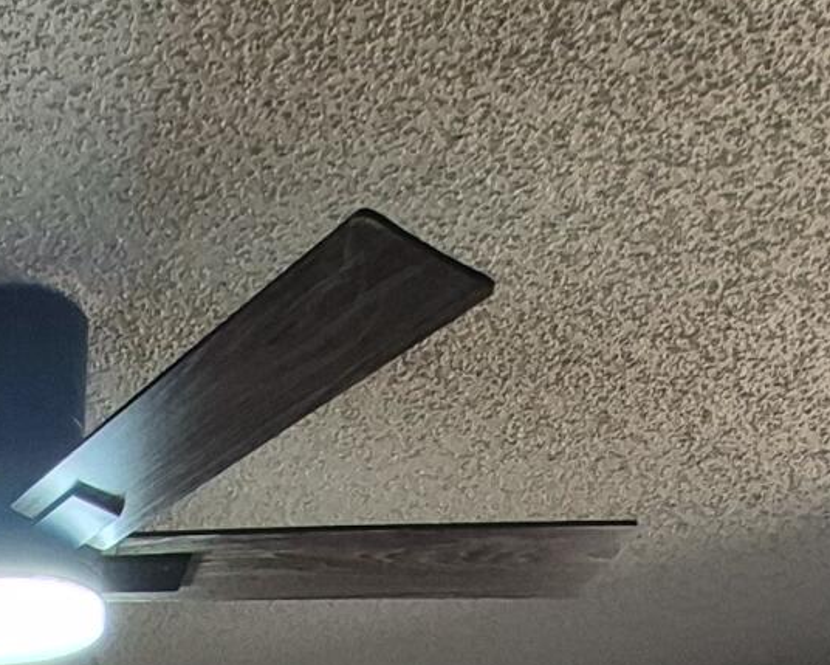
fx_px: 1744
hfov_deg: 24.4
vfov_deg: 14.6
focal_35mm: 71
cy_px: 1563
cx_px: -150
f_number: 2.2
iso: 80
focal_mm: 1.74
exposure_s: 1/120
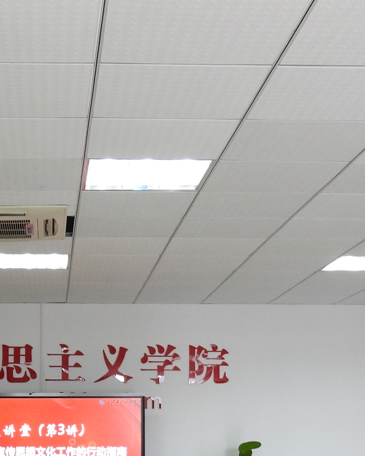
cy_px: 429
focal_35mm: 77
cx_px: 66
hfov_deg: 19.7
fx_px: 1040
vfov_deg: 23.9
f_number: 2.8
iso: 200
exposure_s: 1/30
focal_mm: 4.3
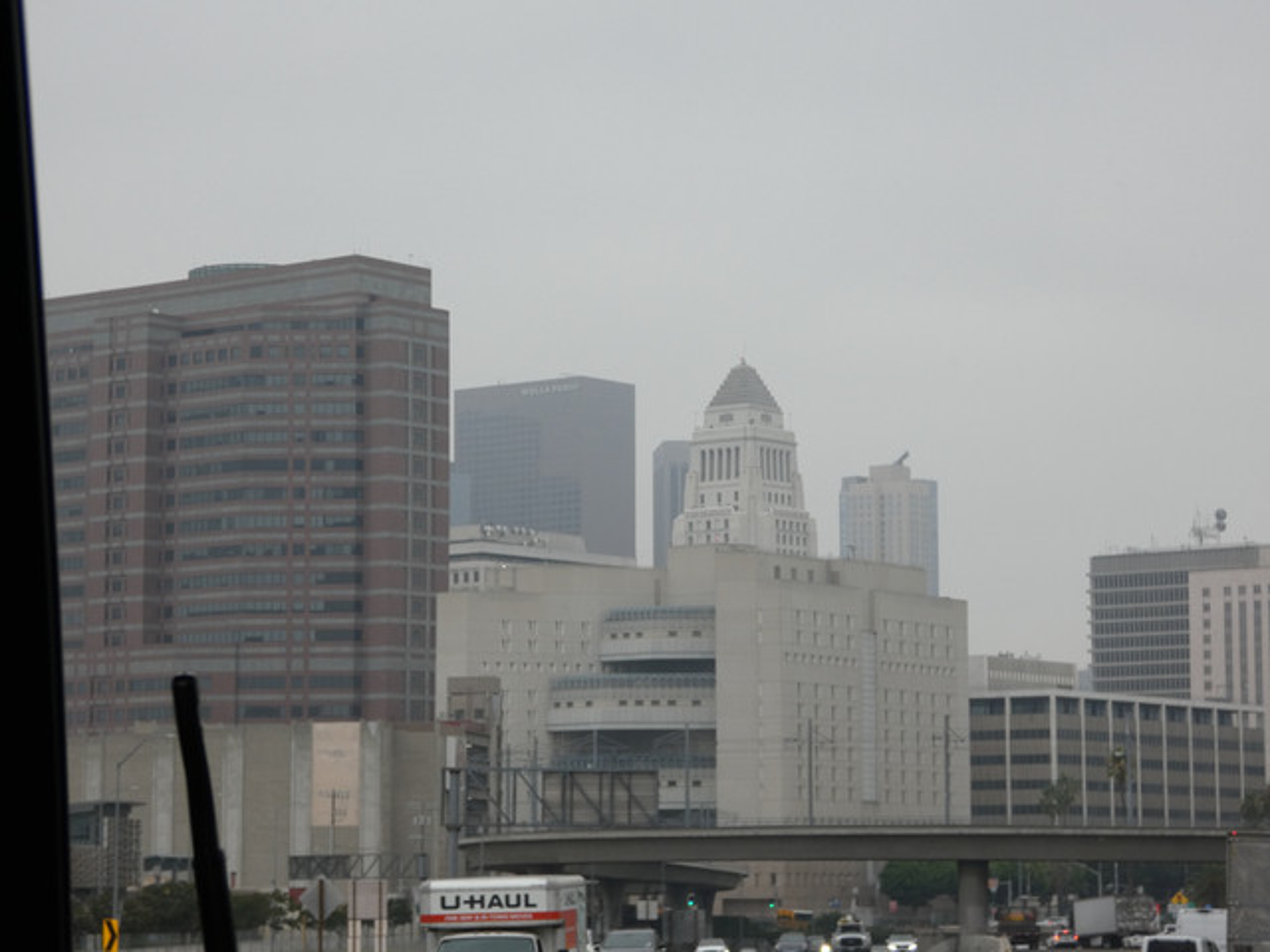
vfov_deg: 14.8
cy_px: 476
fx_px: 3669
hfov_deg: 19.6
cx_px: 635
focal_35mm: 100
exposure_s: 1/100
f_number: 4.8
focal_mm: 17.9
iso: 80
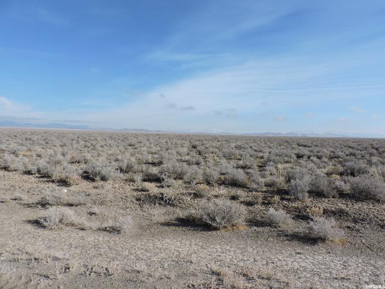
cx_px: 192
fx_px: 267
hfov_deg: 71.6
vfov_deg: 56.8
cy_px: 144
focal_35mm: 24
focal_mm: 4.3
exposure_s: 1/1250
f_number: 3.3
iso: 100
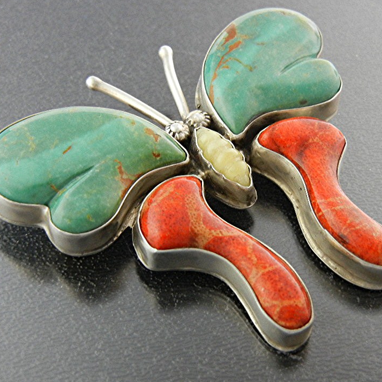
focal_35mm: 66
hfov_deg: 26.1
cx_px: 216
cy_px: 191
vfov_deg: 26.1
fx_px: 824
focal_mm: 9.3
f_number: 3.9
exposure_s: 1/17.8
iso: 400
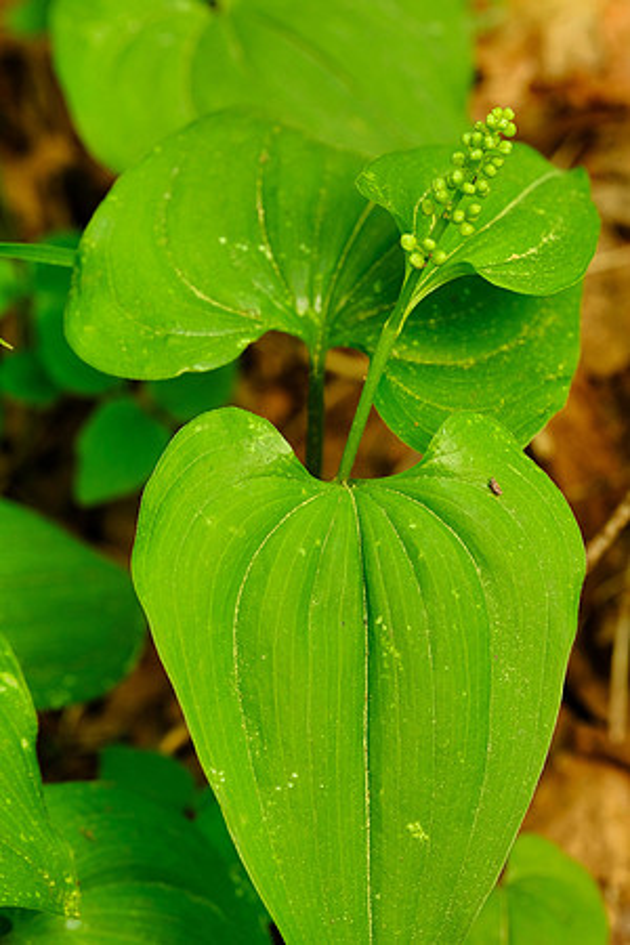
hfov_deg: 11.4
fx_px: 3150
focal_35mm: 120
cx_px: 315
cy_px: 472
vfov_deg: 17.1
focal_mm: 80
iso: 400
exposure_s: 1/17
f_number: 11
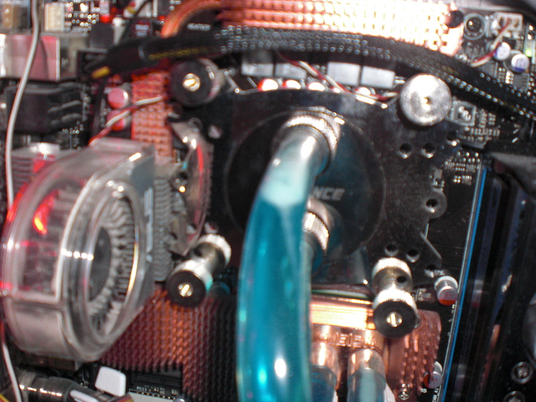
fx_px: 588
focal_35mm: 38
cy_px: 201
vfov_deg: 37.7
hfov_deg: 49.0
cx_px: 268
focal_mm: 6.3
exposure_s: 1/30
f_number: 3.1
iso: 200
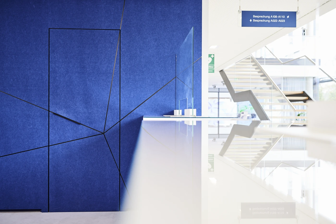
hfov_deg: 54.5
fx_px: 326
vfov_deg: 37.8
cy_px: 112
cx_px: 168
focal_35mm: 35
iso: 400
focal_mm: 35
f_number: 3.2
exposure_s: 1/80
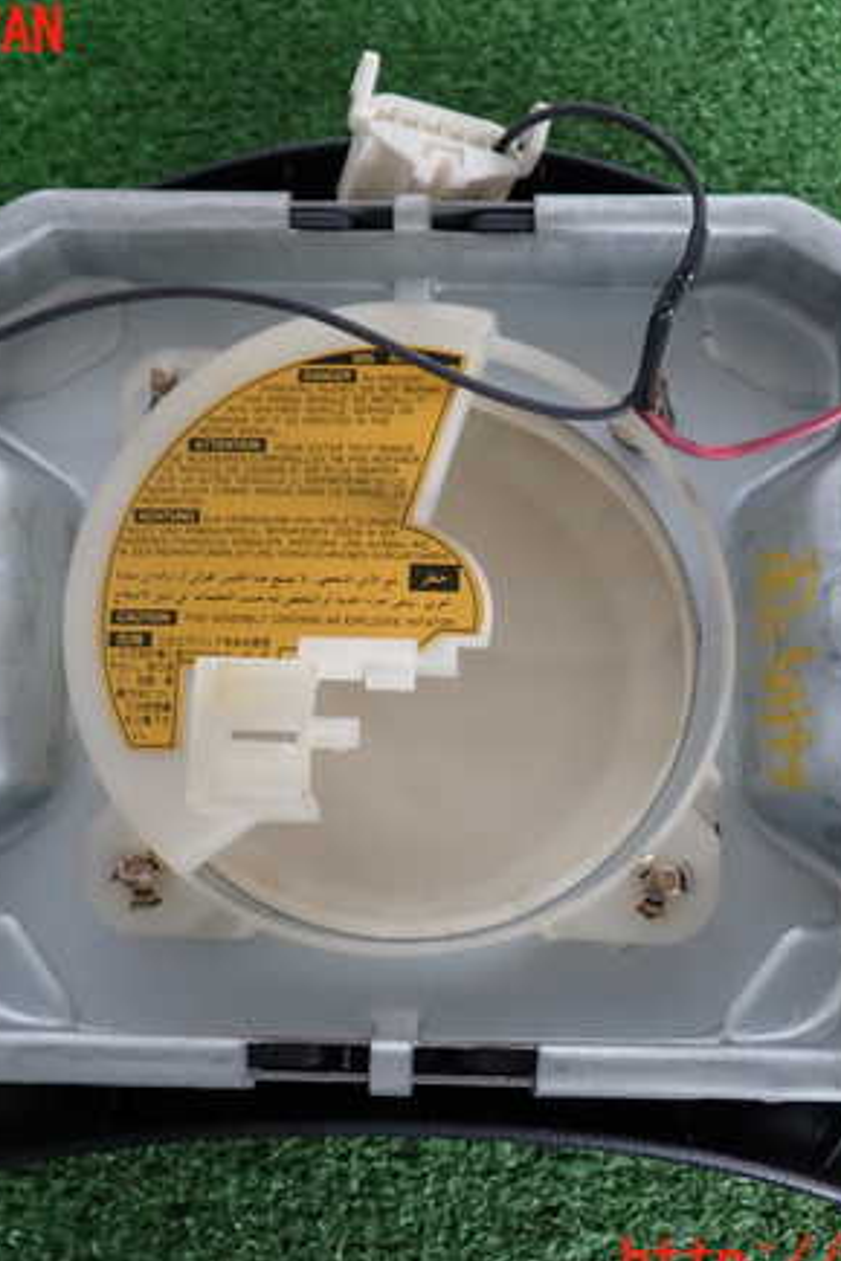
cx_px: 406
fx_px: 1507
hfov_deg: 31.2
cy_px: 649
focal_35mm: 43
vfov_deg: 45.4
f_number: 2.3
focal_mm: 5.4
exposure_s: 1/40
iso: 200
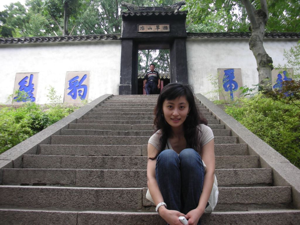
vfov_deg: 40.7
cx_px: 150
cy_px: 112
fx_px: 303
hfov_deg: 52.6
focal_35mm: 35
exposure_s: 1/45
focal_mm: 5.8
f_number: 3
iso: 50
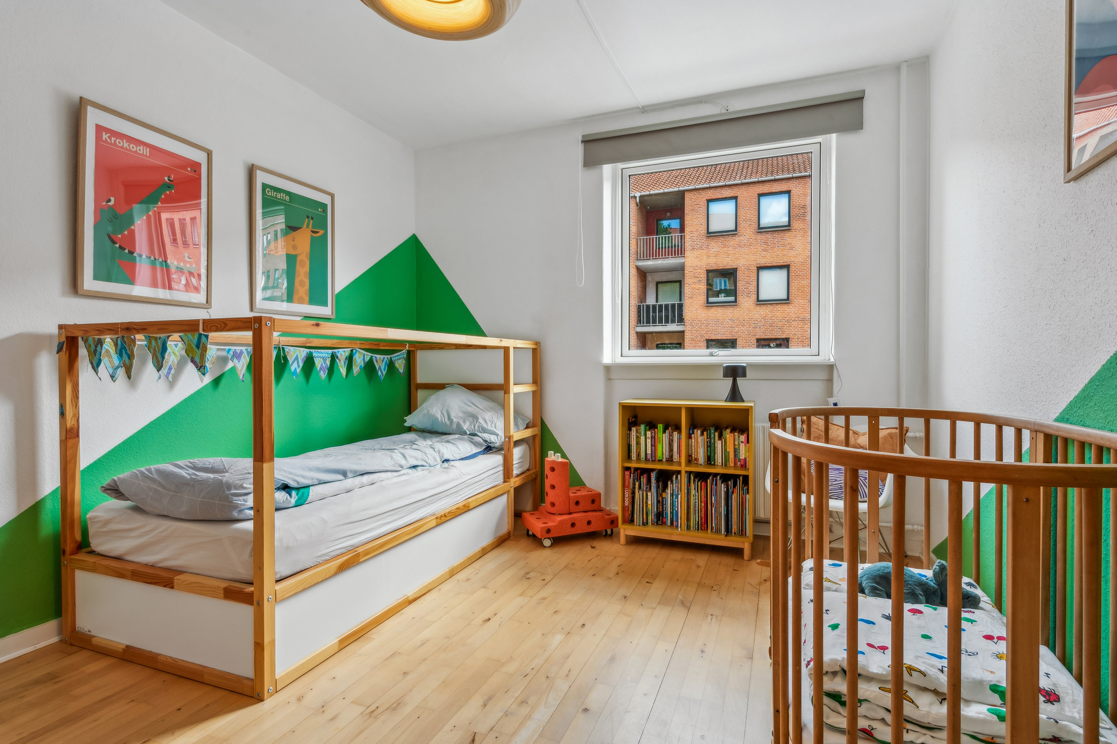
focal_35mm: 18
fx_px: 558
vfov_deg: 67.4
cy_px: 372
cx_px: 558
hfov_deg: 90.0
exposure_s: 1/25
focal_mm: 18
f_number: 13
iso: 400
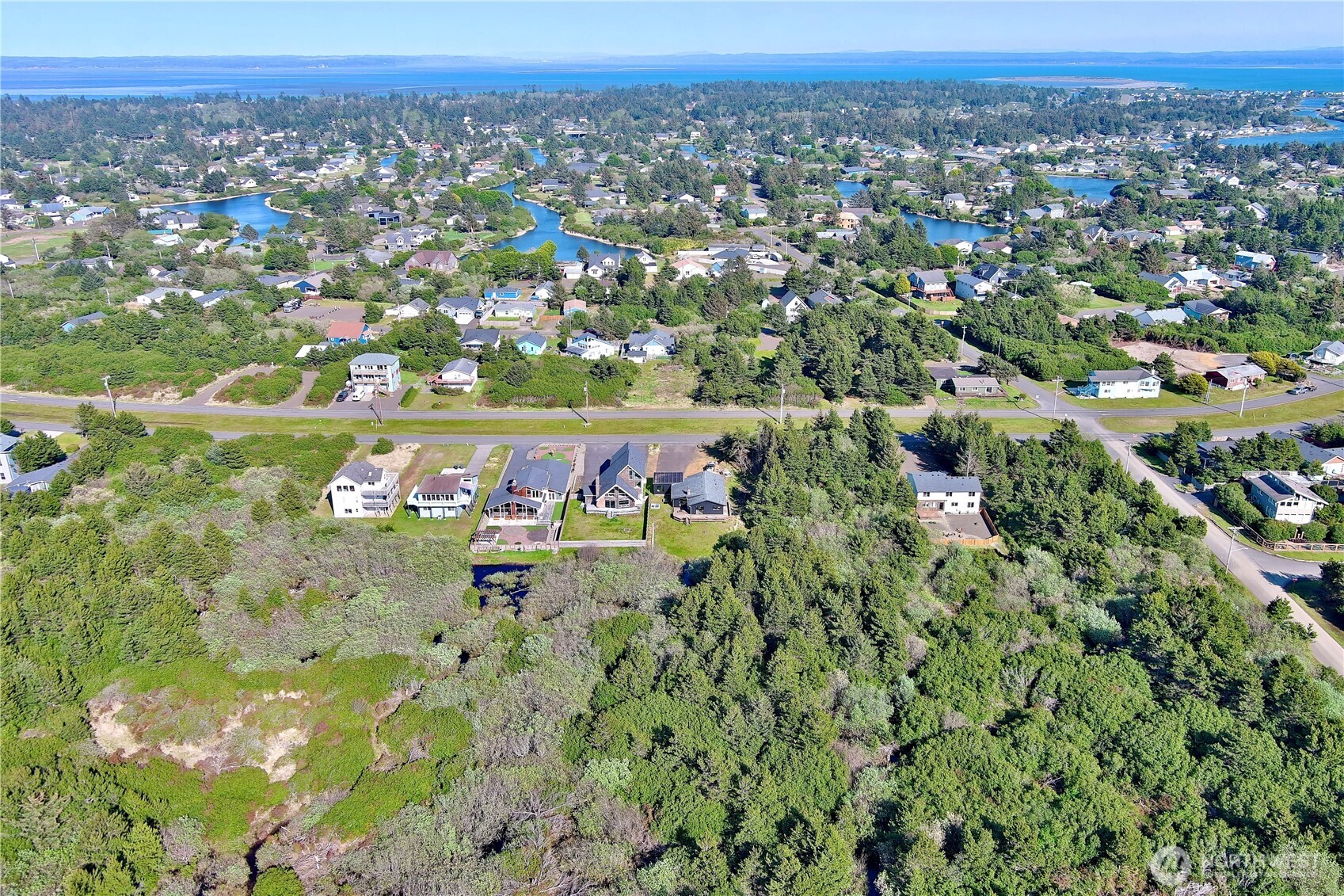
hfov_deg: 63.7
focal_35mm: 29
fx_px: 1082
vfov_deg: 45.0
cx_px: 672
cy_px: 448
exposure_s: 1/800
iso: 100
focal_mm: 10.57
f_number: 2.8
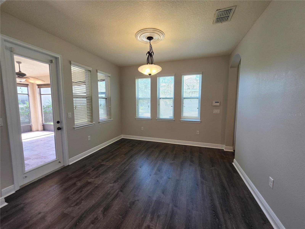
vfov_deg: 89.9
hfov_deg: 106.2
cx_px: 152
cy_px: 114
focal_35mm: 13
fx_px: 115
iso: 80
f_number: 1.9
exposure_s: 1/120
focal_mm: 2.2
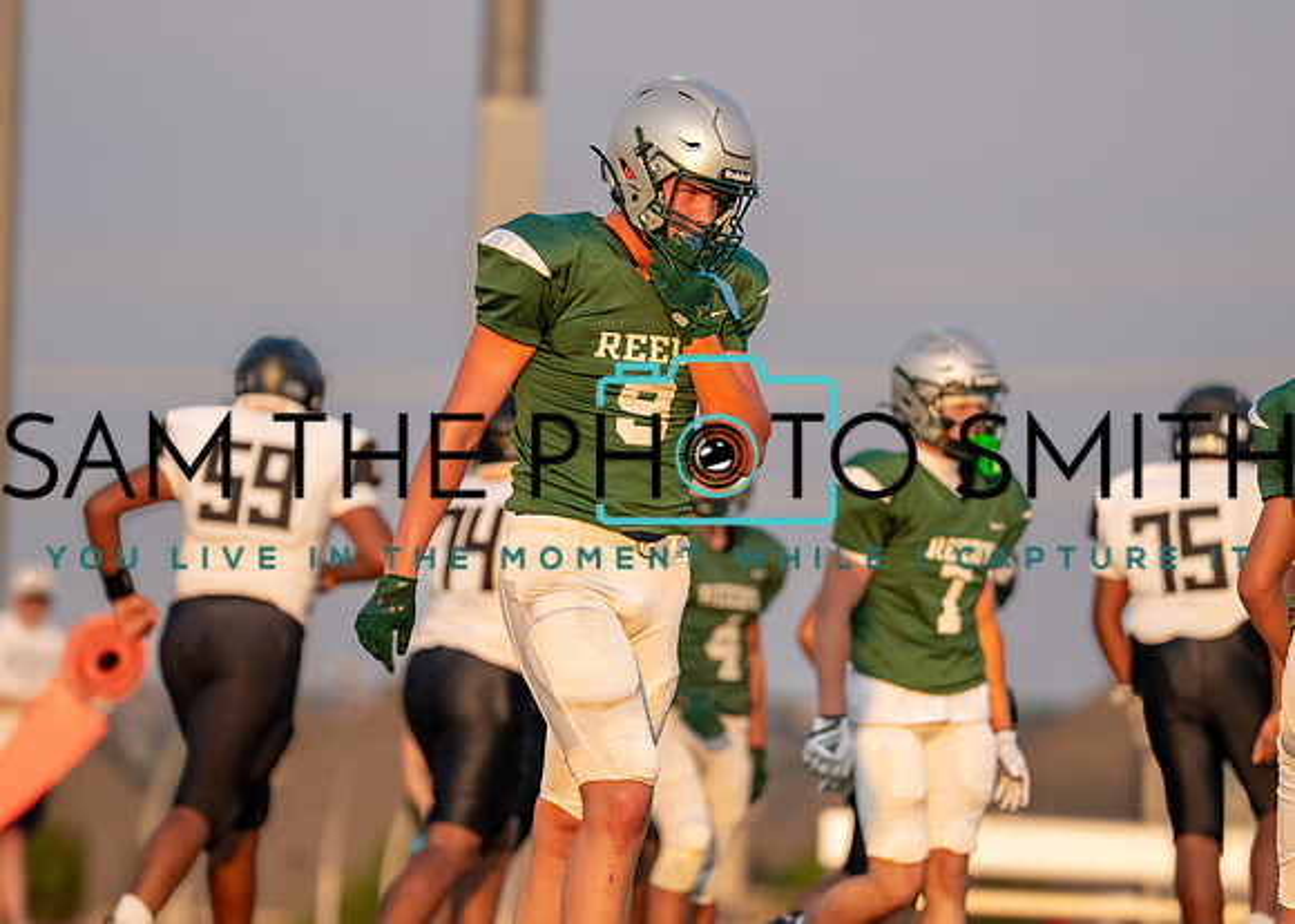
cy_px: 513
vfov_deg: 4.7
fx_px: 11314
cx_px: 635
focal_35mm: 308
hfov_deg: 6.6
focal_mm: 200
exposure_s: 1/2500
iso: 400
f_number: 2.8
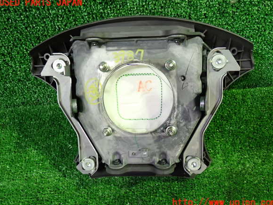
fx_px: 244
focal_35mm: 31
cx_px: 138
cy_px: 103
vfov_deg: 45.4
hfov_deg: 58.4
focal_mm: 5.4
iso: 400
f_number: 2.3
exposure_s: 1/30
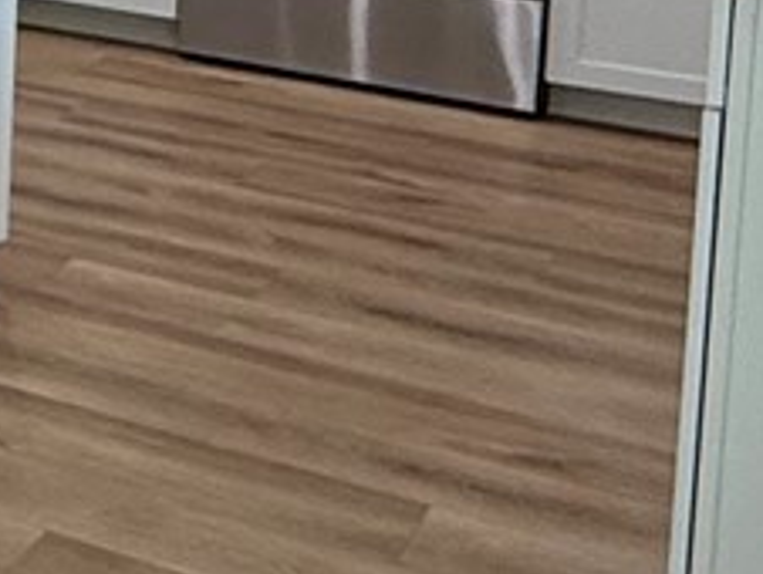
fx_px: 2184
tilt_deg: -4.6
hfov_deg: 14.6
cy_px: -338
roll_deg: -0.6
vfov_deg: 13.9
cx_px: -945
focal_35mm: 99
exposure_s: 1/120
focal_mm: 2.22
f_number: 2.2
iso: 160
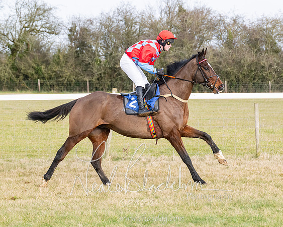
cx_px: 177
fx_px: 1430
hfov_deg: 11.3
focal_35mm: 171
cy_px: 141
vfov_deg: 9.0
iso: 800
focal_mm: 110
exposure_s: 1/1600
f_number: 5
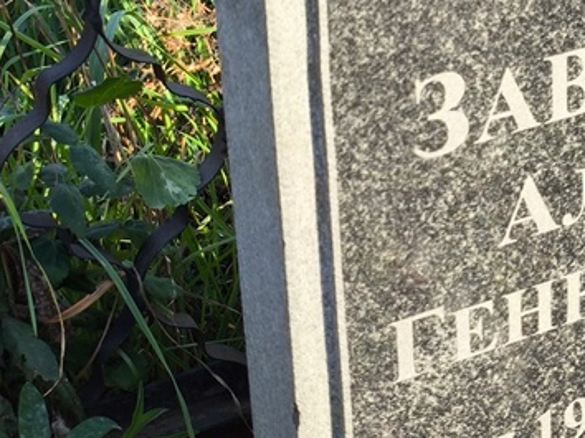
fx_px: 1908
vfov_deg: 13.1
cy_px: 134
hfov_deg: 17.0
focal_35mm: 113
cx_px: 587
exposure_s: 1/312
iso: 50
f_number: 1.7
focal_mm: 4.71
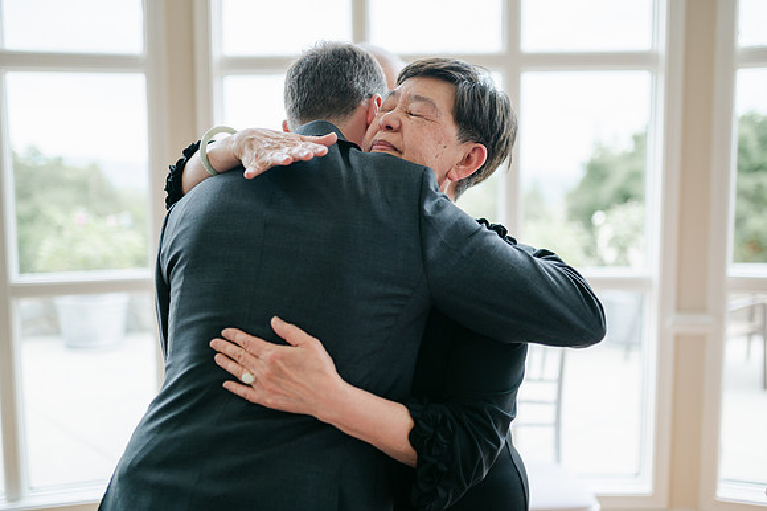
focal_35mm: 37
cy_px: 256
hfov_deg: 51.8
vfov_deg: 35.8
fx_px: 789
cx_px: 384
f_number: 1.4
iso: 100
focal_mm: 35
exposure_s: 1/1000
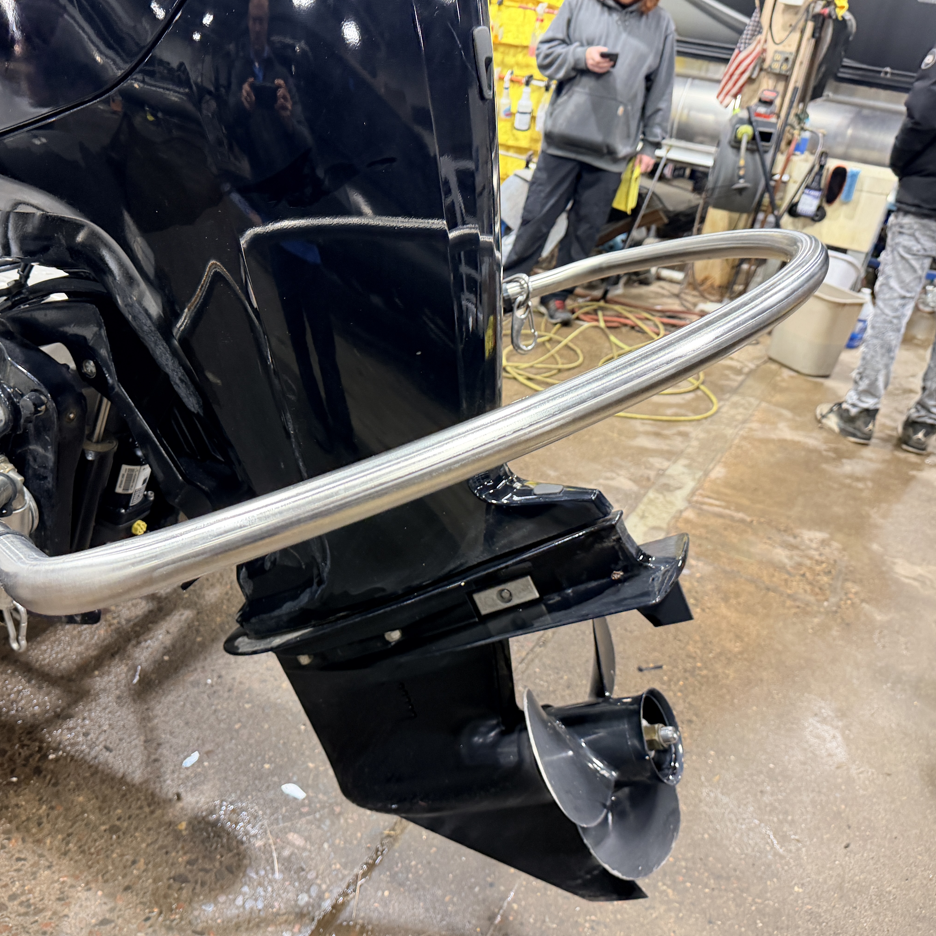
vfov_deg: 54.0
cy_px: 485
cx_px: 412
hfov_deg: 53.9
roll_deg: -7.3
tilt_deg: -25.9
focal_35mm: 30
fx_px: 918
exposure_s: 1/60
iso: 250
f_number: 1.78
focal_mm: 6.76
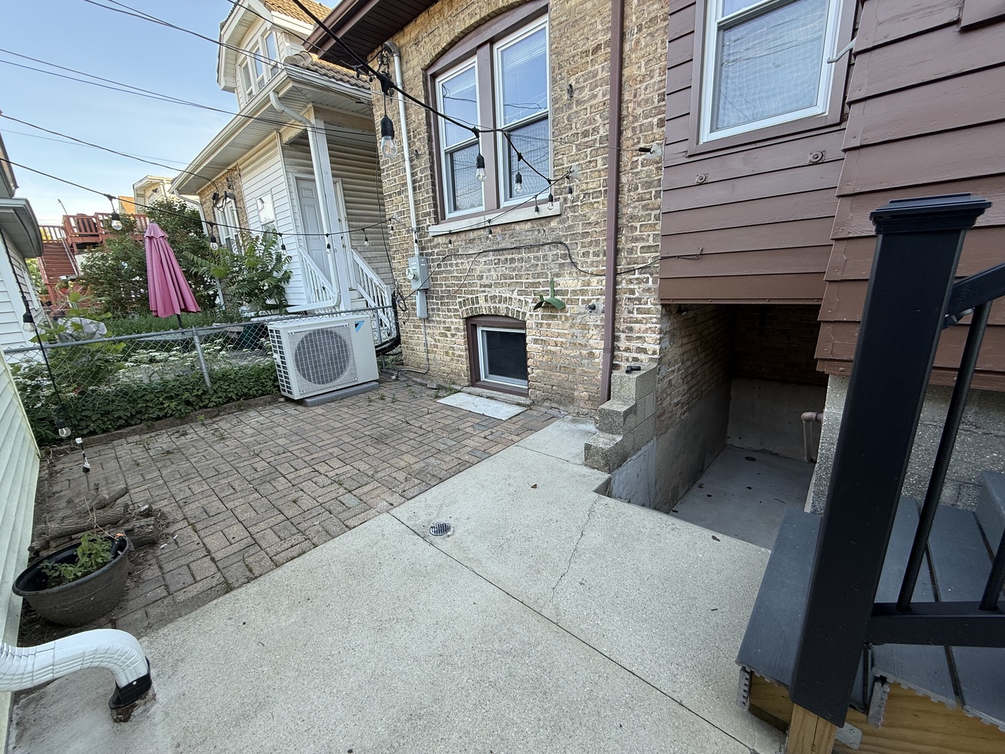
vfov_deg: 85.7
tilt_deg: -13.2
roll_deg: +3.1
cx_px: 502
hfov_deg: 102.1
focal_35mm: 14
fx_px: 406
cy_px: 377
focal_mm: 2.22
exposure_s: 1/99
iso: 64
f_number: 2.2
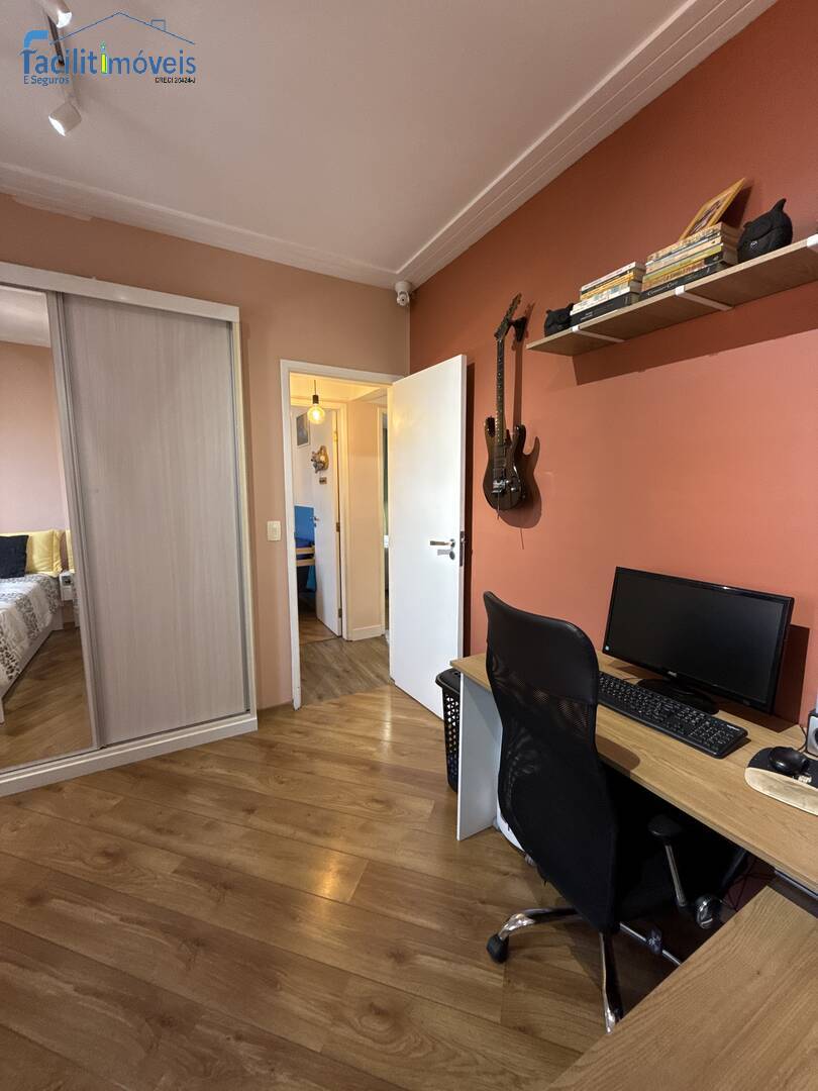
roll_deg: -0.3
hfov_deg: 85.7
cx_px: 409
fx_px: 441
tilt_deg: -6.2
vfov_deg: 102.1
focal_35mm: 14
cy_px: 546
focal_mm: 2.22
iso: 250
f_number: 2.2
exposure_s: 1/60
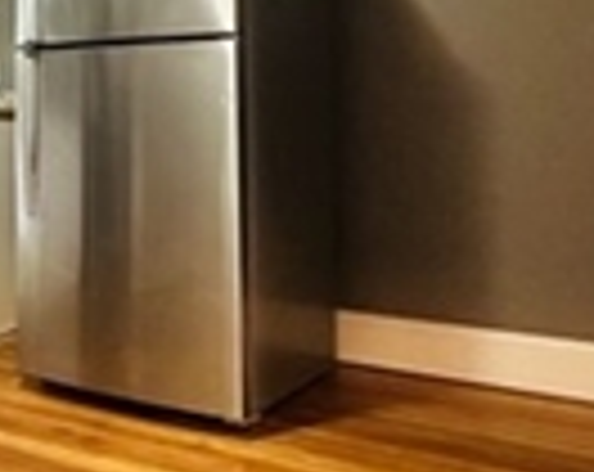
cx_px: -61
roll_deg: +1.1
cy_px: 88
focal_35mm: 53
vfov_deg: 27.9
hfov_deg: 31.4
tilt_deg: +0.0
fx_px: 930
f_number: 2.2
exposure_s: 1/60
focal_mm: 2.22
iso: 500
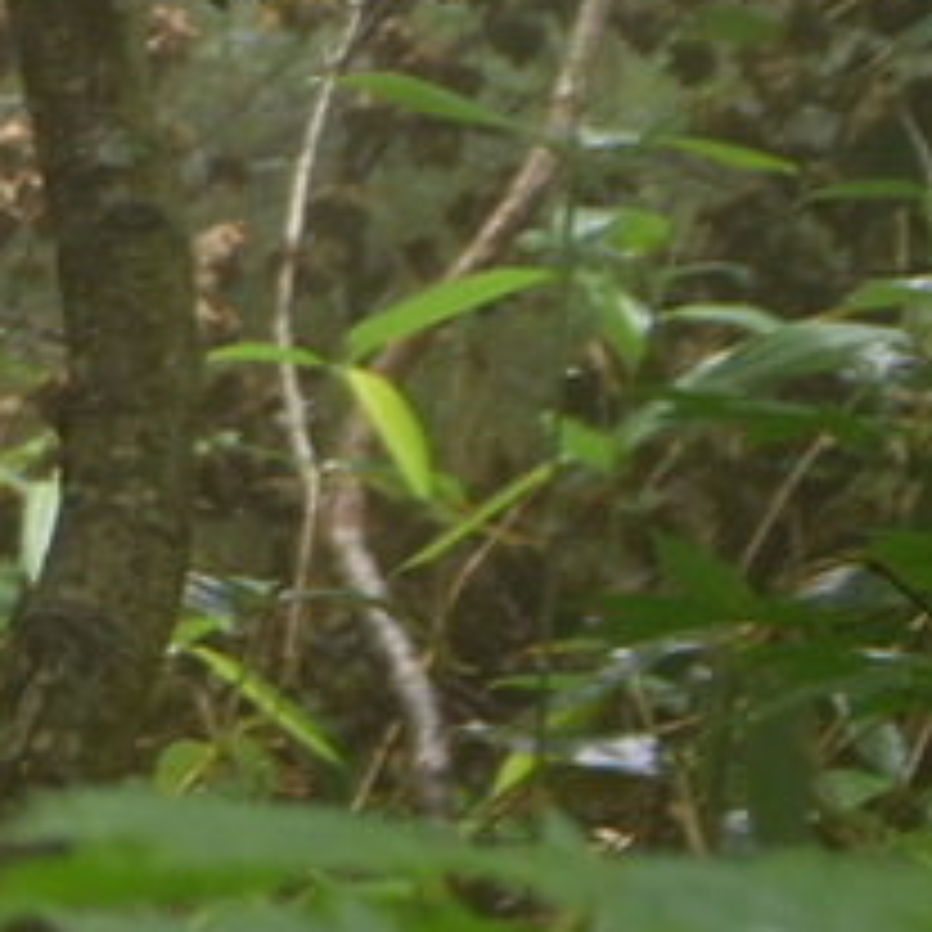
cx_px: -1738
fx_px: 5392
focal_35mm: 177
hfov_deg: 8.5
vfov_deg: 9.8
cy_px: 79
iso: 320
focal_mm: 24
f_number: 3
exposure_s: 1/40
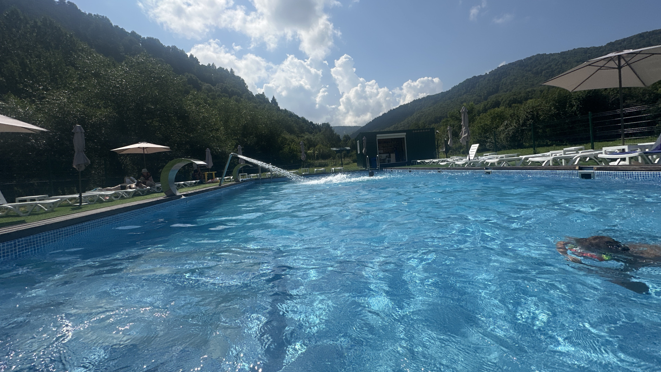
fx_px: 280
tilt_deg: -0.9
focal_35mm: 16
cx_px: 339
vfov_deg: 66.9
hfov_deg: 99.4
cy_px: 165
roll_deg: +3.9
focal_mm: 2.22
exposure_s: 1/4132
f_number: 2.2
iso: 40
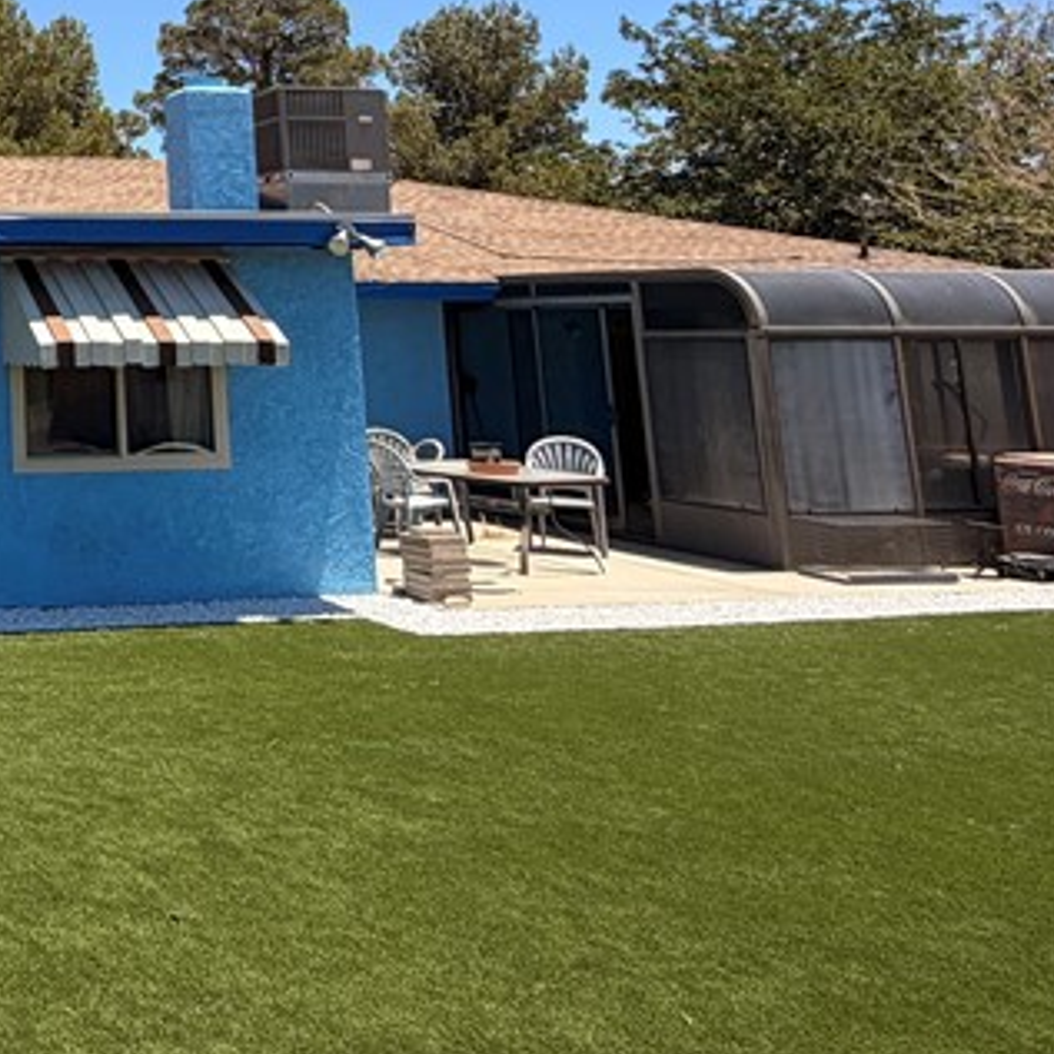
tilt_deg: +8.9
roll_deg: -0.4
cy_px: 126
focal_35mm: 40
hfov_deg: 33.3
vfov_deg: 39.2
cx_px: -239
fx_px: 1378
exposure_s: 1/770
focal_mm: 2.22
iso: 20
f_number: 2.2
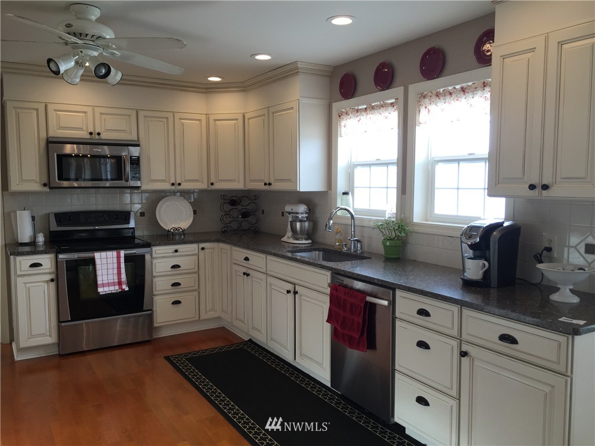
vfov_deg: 48.2
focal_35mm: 29
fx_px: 498
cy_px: 223
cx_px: 298
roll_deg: +0.3
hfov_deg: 61.7
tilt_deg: -5.6
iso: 32
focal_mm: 4.15
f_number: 2.2
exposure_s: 1/120
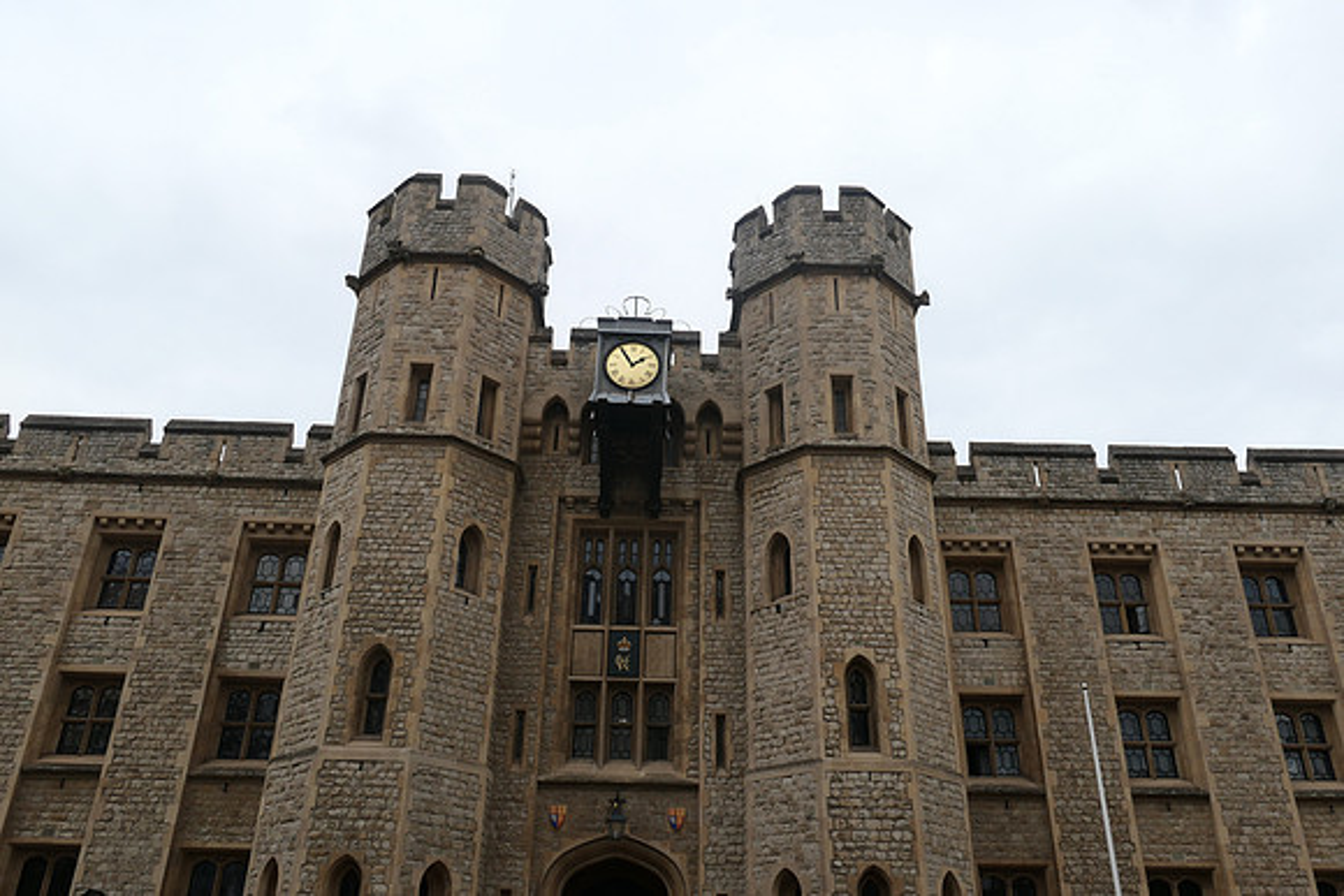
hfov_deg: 65.5
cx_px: 672
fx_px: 1046
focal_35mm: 28
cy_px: 448
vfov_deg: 46.4
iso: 200
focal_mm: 10.3
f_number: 4.5
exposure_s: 1/1000
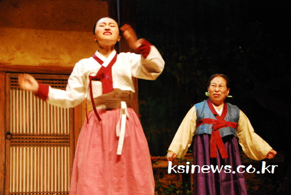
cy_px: 98
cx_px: 146
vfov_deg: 15.2
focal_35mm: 90
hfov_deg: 22.6
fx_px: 729
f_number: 5
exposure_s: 1/60
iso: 1600
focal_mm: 60
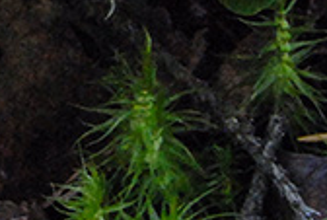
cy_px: -275
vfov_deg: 3.9
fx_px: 3160
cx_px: -245
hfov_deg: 5.8
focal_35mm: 347
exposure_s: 1/30
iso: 800
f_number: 13
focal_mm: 38
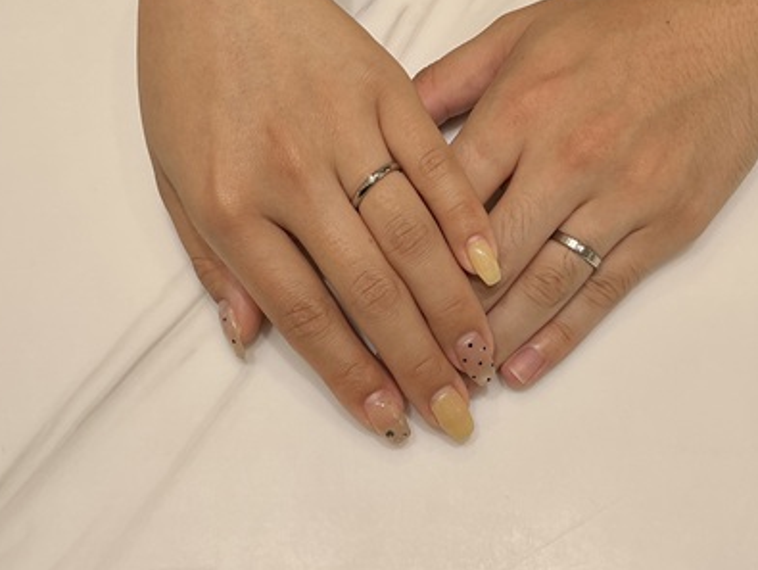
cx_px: 424
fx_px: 964
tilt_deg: -64.9
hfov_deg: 42.8
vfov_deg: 32.8
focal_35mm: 44
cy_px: 223
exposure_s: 1/297
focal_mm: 3
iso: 25
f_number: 1.8
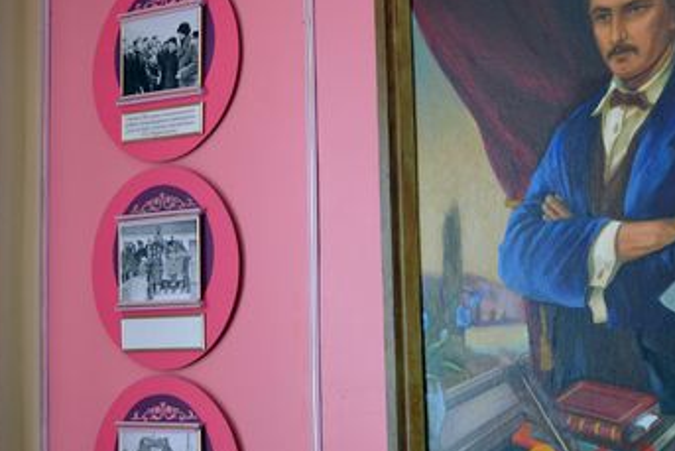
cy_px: 197
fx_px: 1182
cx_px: 435
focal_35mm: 63
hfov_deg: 31.7
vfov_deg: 21.6
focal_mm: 24
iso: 1400
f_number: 4
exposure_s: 1/60
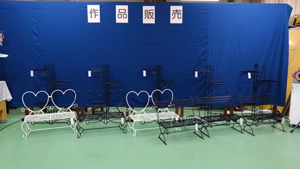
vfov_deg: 40.1
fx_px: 231
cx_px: 150
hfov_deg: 66.1
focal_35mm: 29
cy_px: 75
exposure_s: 1/125
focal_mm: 18
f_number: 4.5
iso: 3200
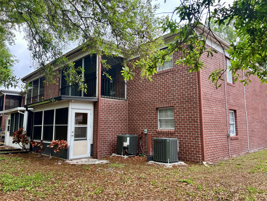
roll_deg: -0.2
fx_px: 201
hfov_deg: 67.3
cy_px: 100
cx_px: 134
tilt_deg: +7.2
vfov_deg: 53.1
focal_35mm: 26
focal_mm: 5.7
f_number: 1.5
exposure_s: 1/162
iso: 50
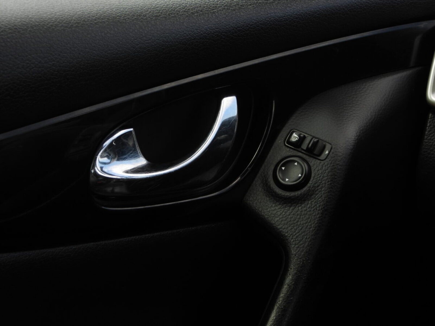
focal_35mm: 91
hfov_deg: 21.5
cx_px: 218
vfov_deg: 16.2
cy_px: 163
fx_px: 1144
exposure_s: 1/250
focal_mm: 16.3
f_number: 3.5
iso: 100
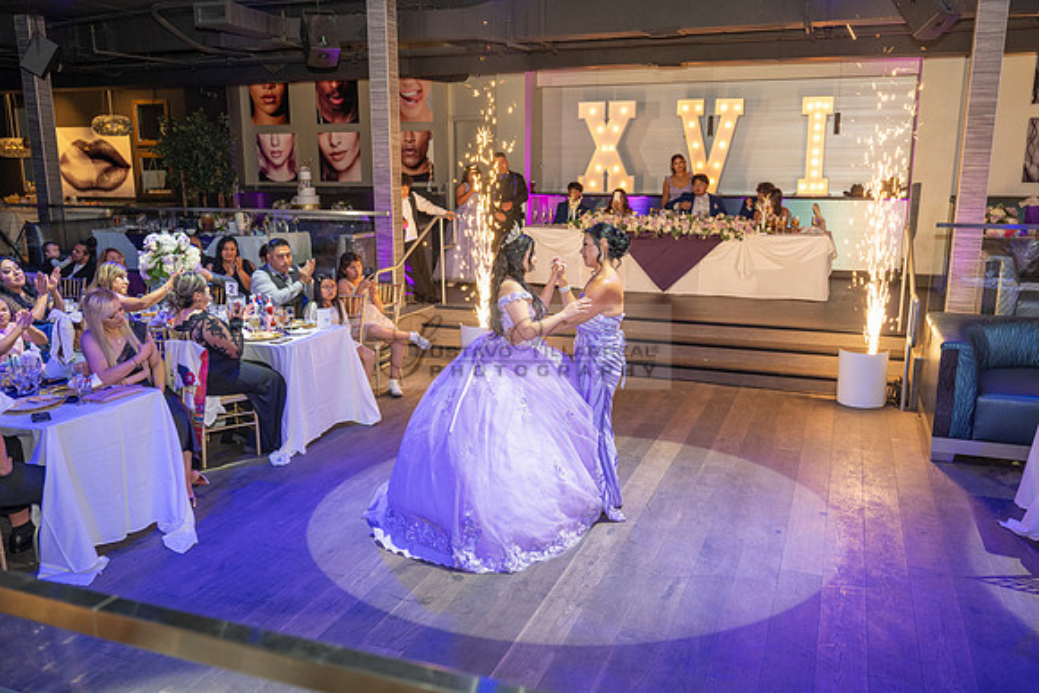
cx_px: 520
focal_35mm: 30
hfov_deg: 61.9
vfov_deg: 43.6
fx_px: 866
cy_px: 346
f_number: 3.5
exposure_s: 1/125
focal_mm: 30
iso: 1000
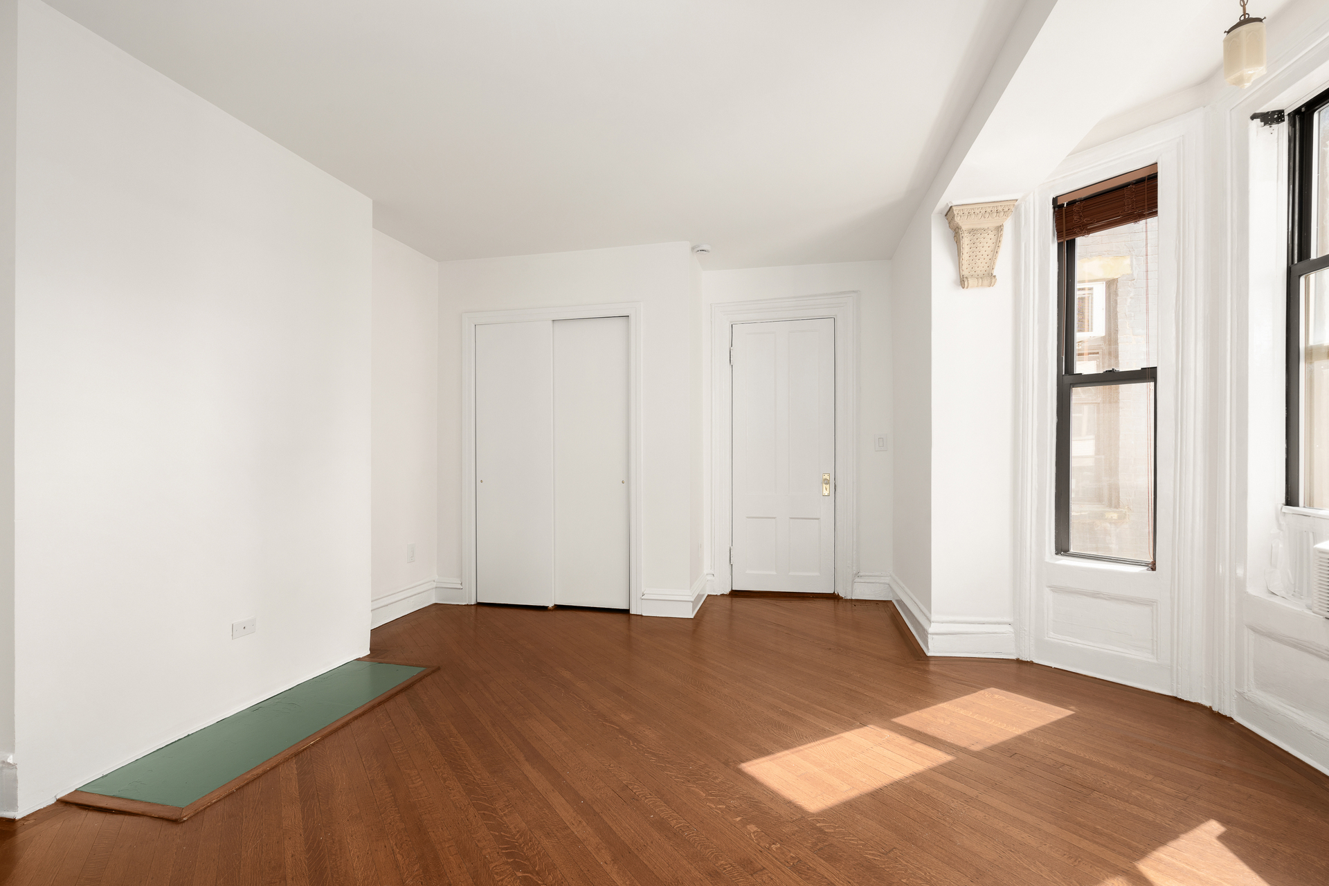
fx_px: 591
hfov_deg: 96.7
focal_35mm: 16
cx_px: 664
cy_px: 443
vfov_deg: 73.7
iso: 400
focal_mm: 16
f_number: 11
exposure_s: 1/3
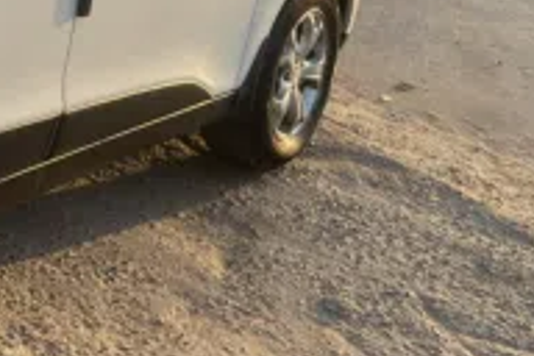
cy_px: -44
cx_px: -261
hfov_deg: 19.7
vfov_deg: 14.8
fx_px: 1335
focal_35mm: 90
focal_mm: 5.7
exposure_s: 1/753
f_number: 1.5
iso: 50
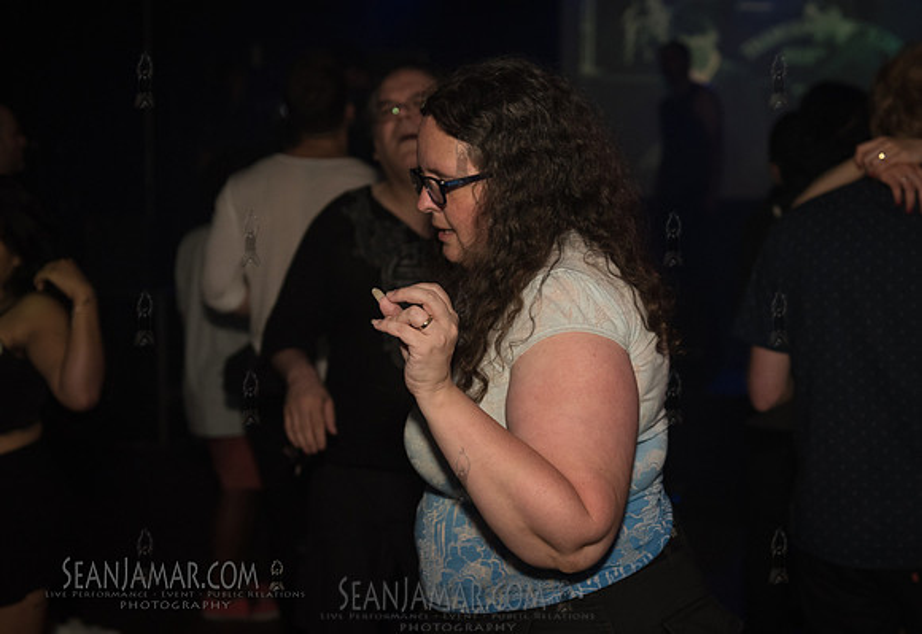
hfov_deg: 37.3
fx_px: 1366
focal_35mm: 53
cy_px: 341
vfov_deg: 26.1
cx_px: 512
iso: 2000
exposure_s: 1/250
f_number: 3.5
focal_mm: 48
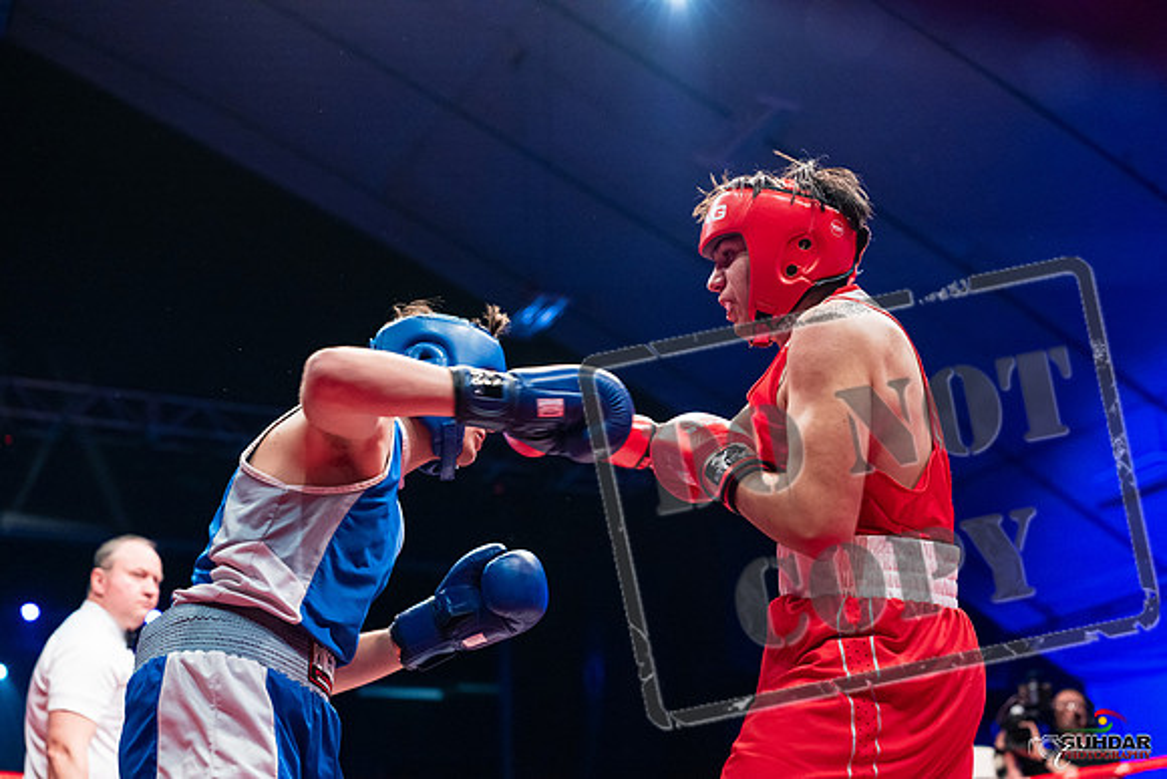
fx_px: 1621
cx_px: 584
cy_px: 390
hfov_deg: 39.6
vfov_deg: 27.0
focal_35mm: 50
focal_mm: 50
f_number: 2.8
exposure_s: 1/1000
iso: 4000
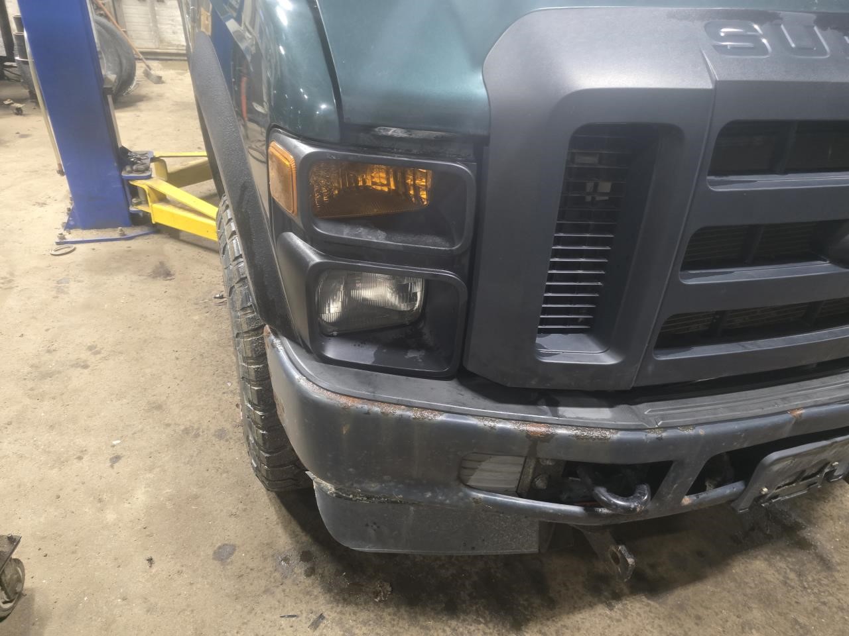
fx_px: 564
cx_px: 424
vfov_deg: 58.9
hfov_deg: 73.9
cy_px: 318
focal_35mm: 23
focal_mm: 6.3
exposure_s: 1/60
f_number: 1.7
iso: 800
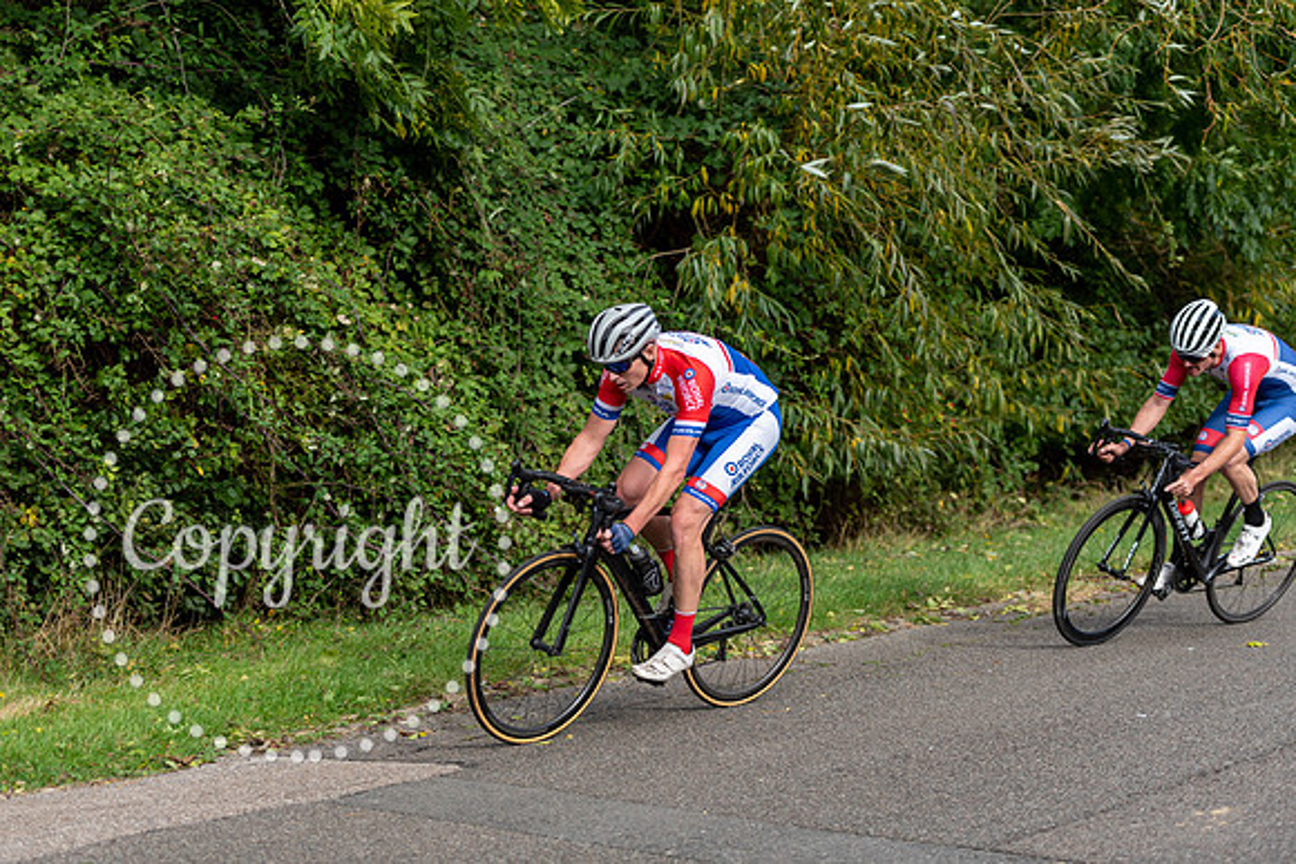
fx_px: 2520
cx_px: 648
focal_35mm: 70
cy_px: 432
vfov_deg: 19.5
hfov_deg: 28.8
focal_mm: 70
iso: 160
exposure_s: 1/1600
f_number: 2.8
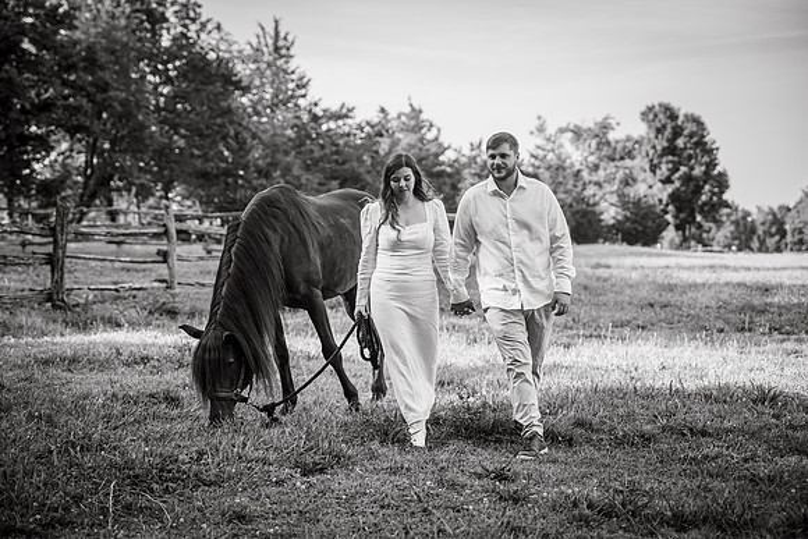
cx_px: 401
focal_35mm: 79
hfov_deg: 25.7
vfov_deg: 17.3
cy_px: 264
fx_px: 1775
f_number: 2.8
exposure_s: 1/2500
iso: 400
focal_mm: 70
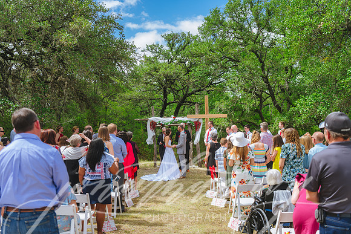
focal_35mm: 38
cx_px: 176
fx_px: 371
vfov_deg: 35.1
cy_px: 117
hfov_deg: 50.7
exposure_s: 1/800
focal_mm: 38
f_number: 2.8
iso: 125
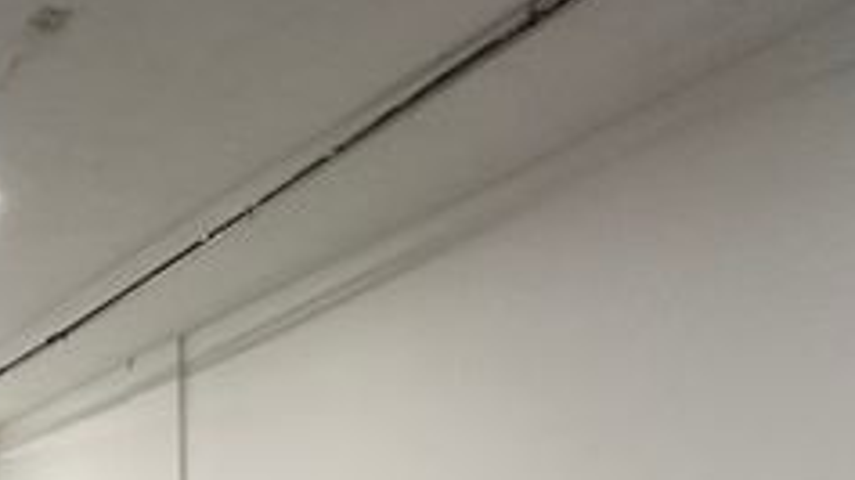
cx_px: -45
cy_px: 769
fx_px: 974
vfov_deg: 21.8
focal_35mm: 43
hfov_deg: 40.1
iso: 200
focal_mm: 2.22
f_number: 2.2
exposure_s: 1/60
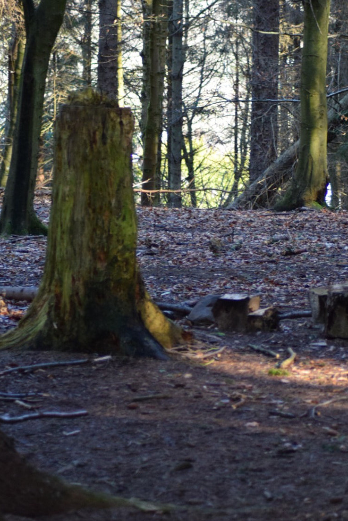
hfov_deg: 9.0
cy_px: 238
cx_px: 243
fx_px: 2203
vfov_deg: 13.5
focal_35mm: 152
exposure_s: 1/125
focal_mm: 70
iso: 1400
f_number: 4
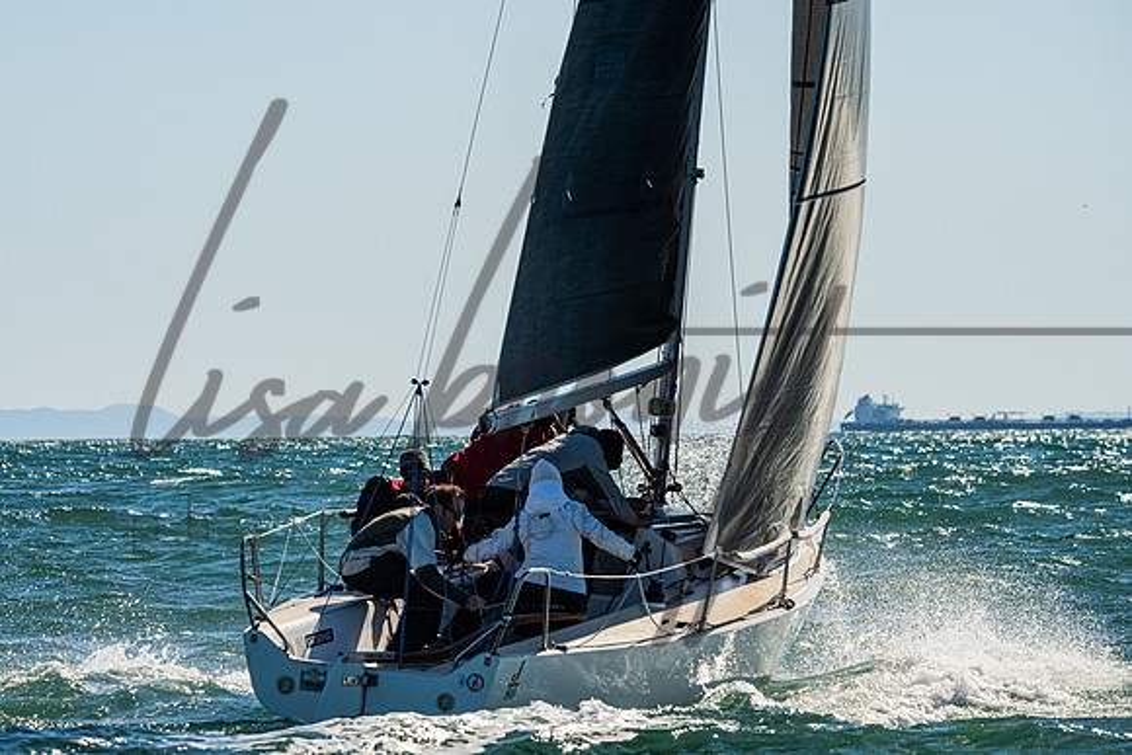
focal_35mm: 242
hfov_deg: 8.5
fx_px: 7599
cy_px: 321
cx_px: 481
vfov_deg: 5.7
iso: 400
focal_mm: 210
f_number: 9
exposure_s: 1/2000
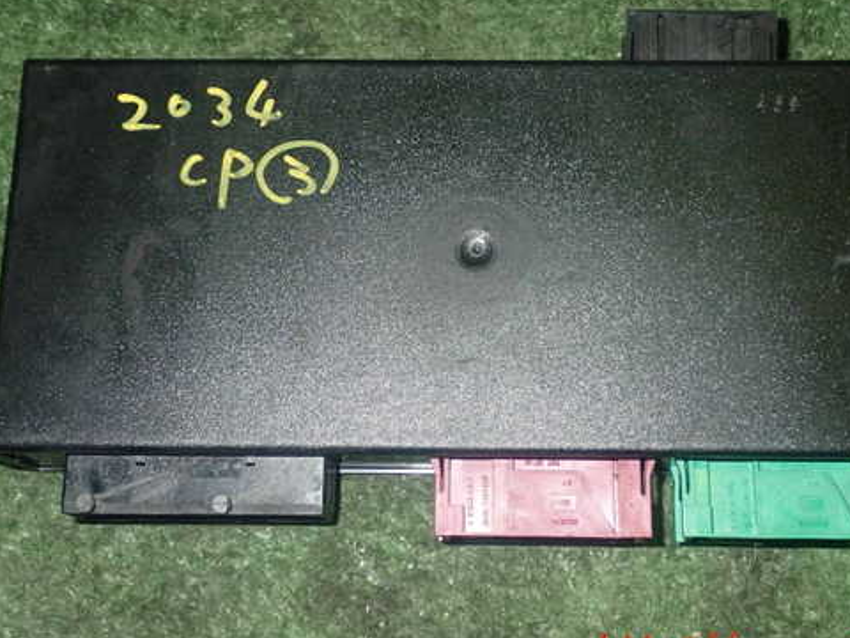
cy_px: 275
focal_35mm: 55
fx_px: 1351
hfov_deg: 34.9
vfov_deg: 26.5
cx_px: 469
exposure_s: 1/40
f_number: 9
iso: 800
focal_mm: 7.84
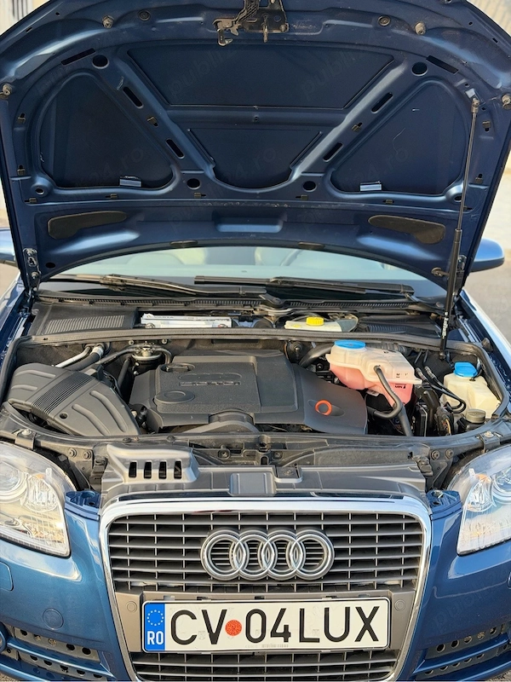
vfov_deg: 39.7
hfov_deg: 30.3
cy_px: 341
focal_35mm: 48
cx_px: 256
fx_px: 945
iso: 80
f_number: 1.78
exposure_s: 1/415
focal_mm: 6.76
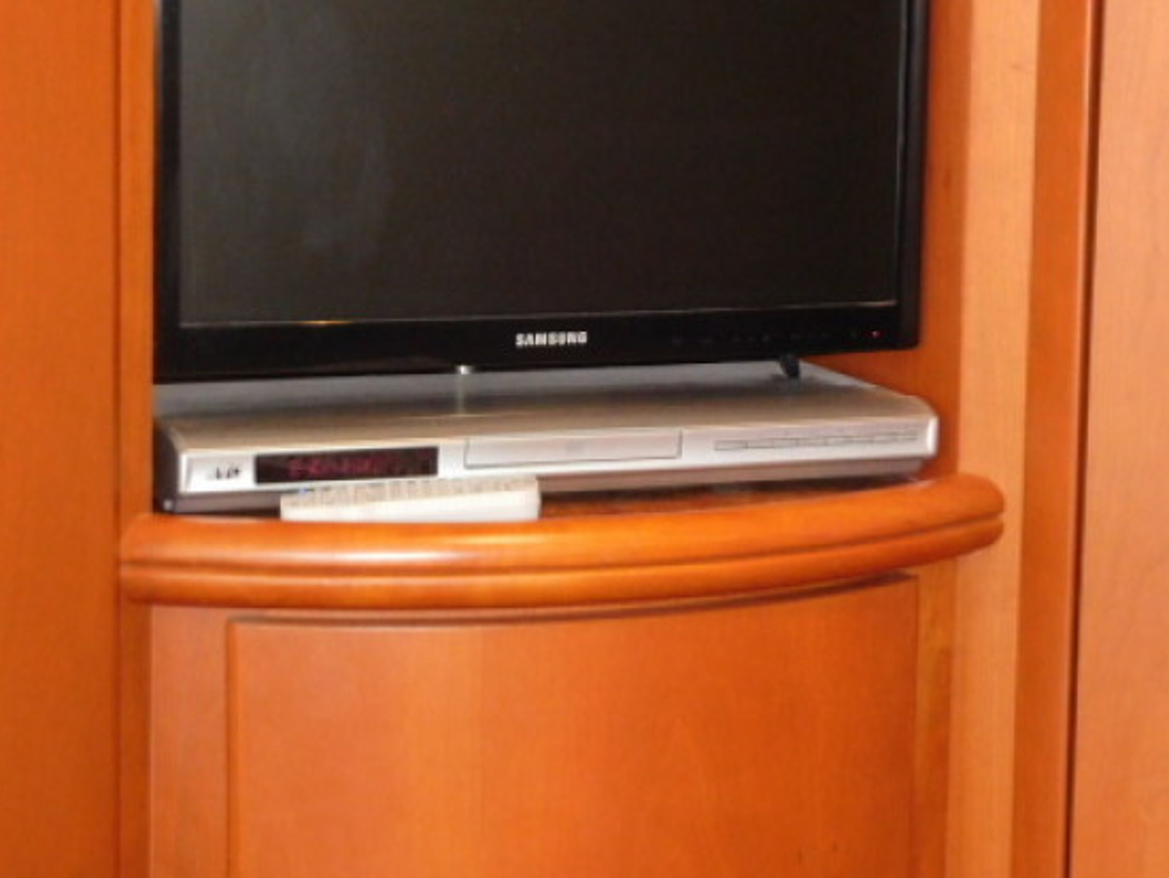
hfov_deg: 24.4
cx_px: 536
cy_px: 247
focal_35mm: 80
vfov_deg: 18.4
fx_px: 2703
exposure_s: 1/30
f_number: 4.2
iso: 640
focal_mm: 9.8
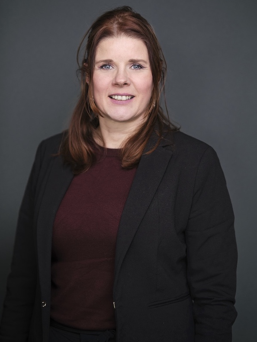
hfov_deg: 18.0
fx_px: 811
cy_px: 154
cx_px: 129
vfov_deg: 23.8
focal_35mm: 82
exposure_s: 1/125
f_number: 1.4
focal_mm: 50
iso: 800
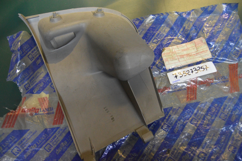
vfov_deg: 47.9
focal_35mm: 27
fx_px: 181
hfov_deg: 67.4
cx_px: 121
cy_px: 80
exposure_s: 1/60
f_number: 3.5
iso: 2500
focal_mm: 18
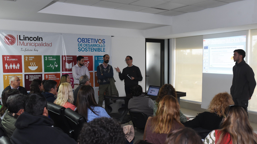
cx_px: 130
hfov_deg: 54.0
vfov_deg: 31.9
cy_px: 83
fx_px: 252
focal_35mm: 37
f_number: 5.6
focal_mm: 35
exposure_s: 1/200
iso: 3200
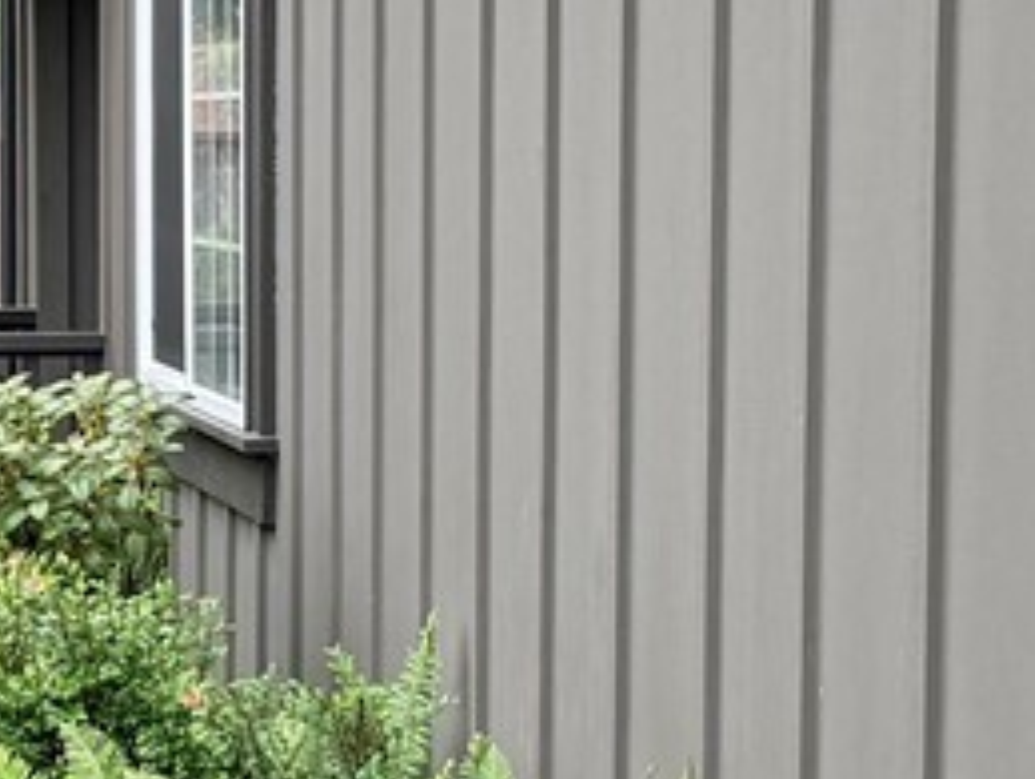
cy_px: 495
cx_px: -224
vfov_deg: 10.0
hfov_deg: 13.0
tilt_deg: -4.3
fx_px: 4431
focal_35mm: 148
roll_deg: +0.8
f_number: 1.78
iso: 80
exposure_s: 1/796
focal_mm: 6.76
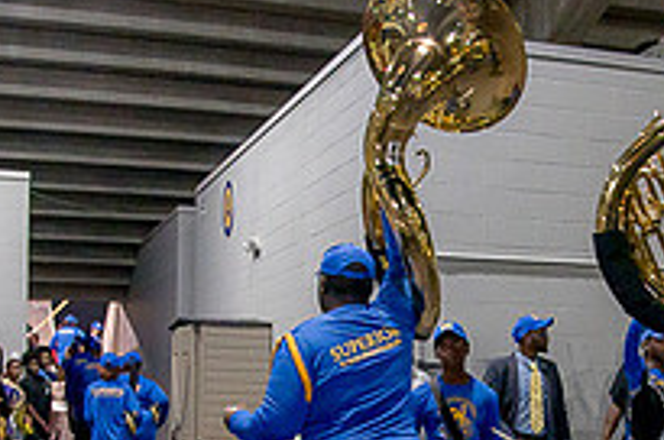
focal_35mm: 68
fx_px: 1252
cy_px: 424
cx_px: 486
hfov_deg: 29.3
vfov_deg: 19.5
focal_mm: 24
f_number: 4
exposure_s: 1/200
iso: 2000
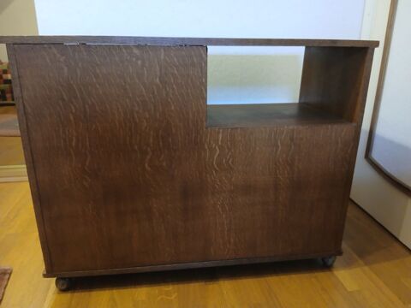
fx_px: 309
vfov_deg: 53.1
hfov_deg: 67.3
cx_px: 206
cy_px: 154
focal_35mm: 26
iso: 400
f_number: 1.8
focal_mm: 3.98
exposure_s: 1/25
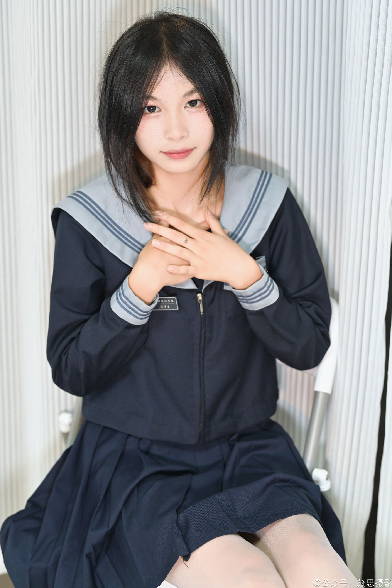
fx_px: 1143
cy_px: 294
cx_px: 196
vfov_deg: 28.8
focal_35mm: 70
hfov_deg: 19.5
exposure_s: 1/100
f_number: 3.2
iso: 2200
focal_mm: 70
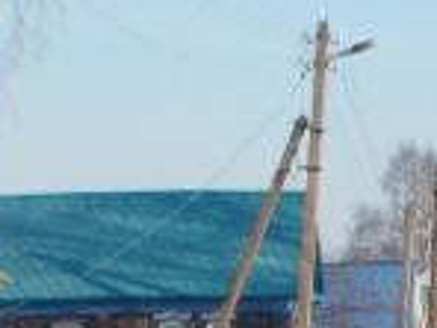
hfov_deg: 4.9
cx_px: 449
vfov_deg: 3.7
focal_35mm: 401
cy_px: 730
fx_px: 5062
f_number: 4.9
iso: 80
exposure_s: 1/320
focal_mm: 10.3
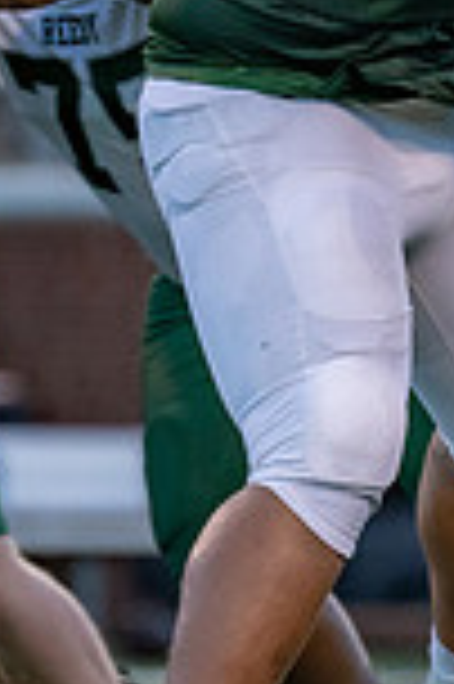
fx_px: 22162
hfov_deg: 1.2
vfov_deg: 1.8
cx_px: 128
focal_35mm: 1169
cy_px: 319
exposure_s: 1/1250
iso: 800
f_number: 2.8
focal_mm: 200
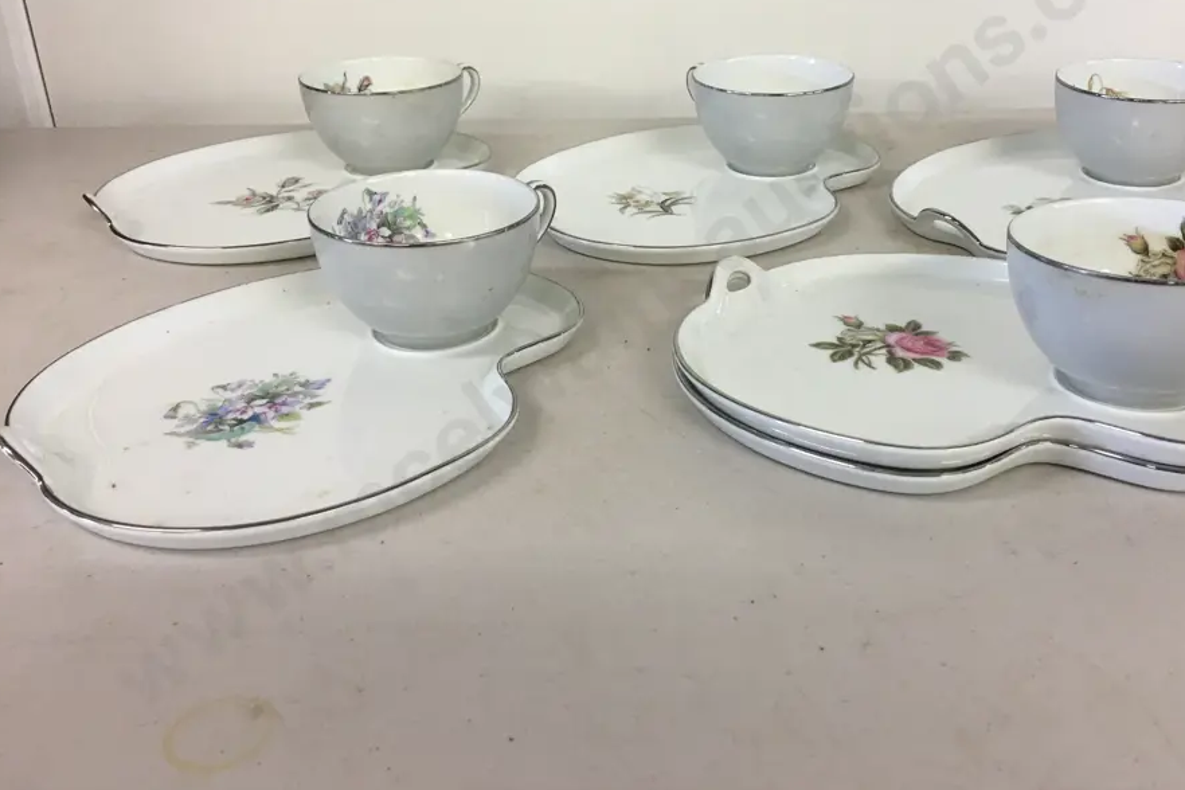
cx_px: 676
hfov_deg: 54.2
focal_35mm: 35
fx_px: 1152
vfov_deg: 37.6
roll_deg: +0.7
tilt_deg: -22.4
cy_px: 282
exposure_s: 1/33
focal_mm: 4.15
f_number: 2.2
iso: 40
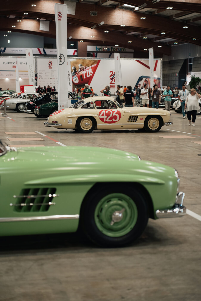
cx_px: 100
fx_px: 620
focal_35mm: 74
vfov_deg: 27.3
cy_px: 150
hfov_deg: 18.4
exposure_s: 1/60
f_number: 2.8
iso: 400
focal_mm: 74
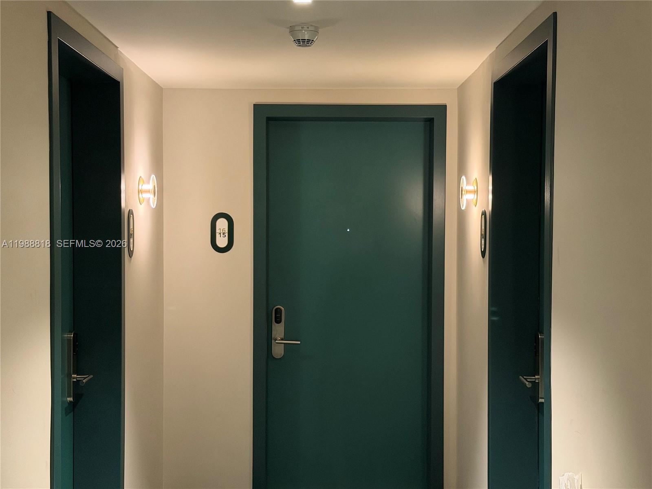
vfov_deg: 30.3
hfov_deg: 39.7
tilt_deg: -1.8
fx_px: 904
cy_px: 244
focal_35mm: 48
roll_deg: +0.5
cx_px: 326
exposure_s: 1/30
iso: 640
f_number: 1.78
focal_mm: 6.76
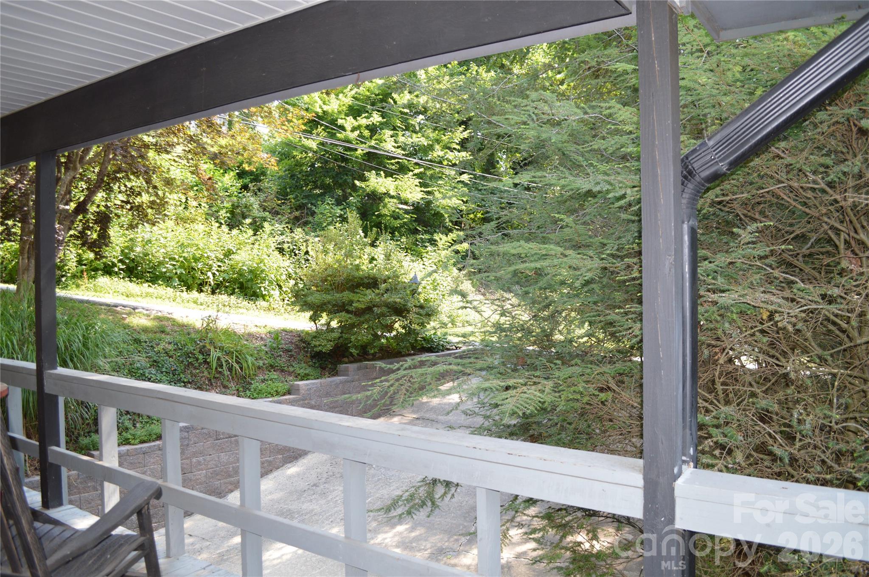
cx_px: 434
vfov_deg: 47.8
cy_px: 288
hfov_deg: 67.4
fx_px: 651
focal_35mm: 27
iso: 250
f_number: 4
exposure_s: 1/125
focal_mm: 18
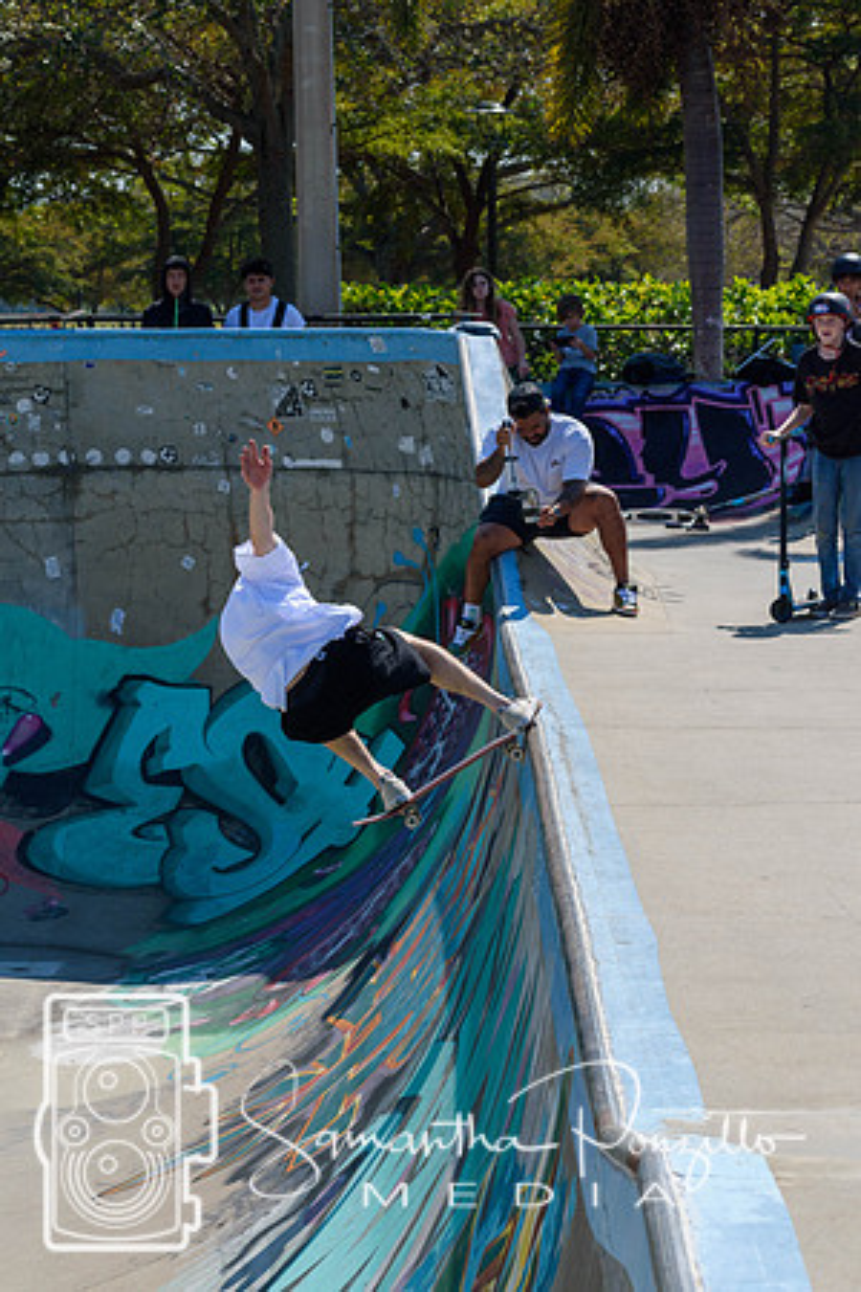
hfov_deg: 13.0
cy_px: 646
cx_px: 430
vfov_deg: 19.5
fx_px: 3767
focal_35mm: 105
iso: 200
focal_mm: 70
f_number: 8
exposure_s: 1/1000
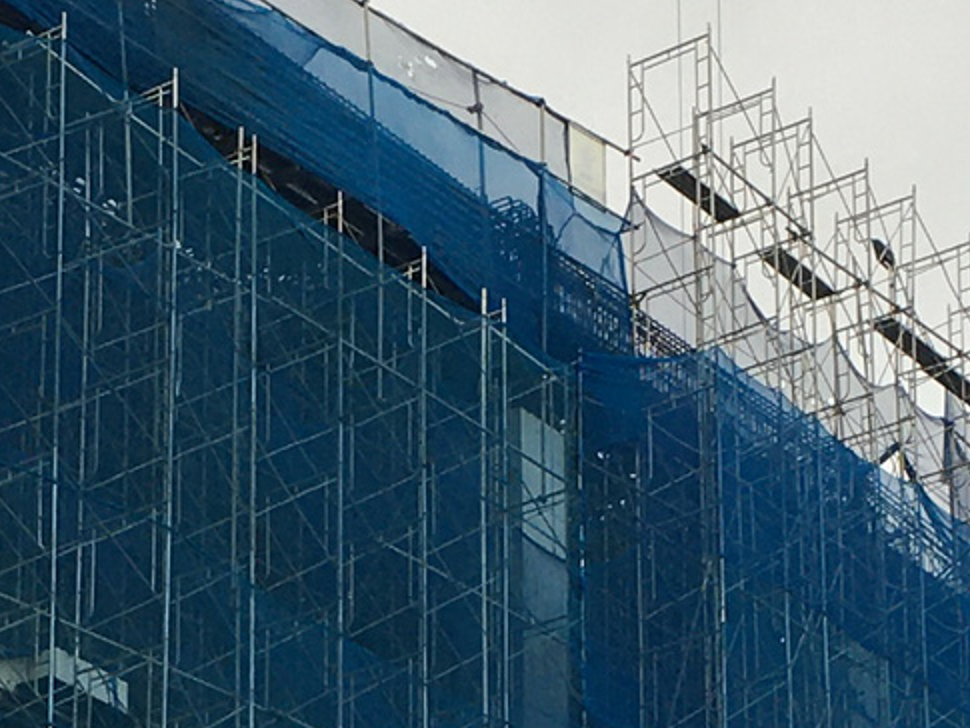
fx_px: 4288
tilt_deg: +17.5
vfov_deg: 9.3
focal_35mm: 153
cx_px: 270
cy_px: 1280
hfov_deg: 12.9
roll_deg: -1.1
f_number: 2.2
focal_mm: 4.15
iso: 25
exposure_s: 1/259
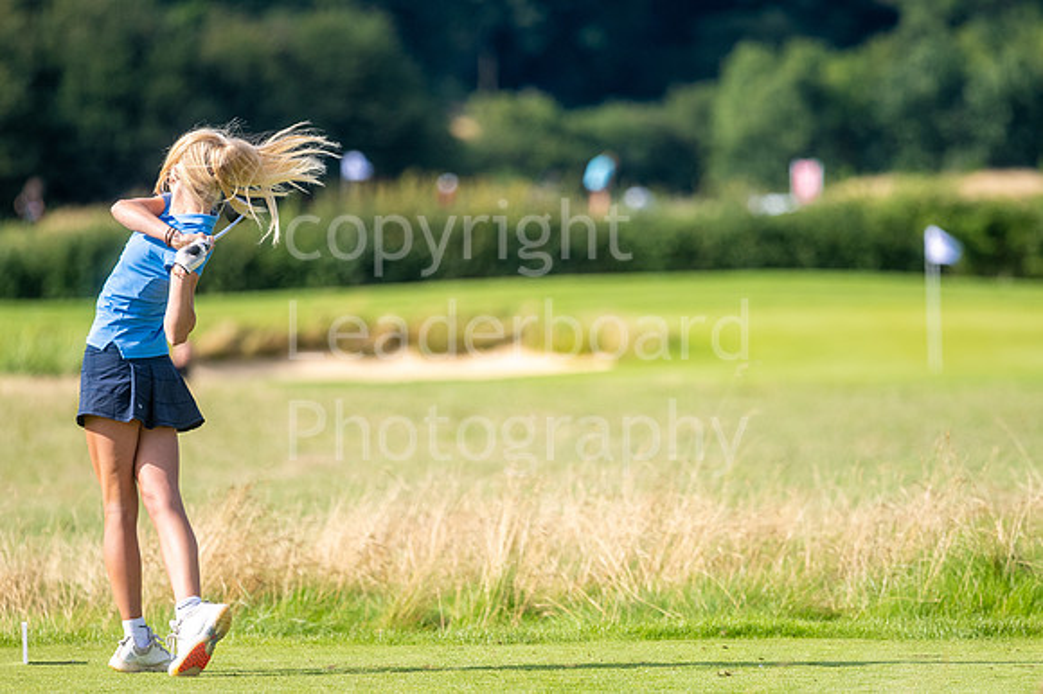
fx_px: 13030
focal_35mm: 450
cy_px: 347
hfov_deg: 4.6
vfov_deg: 3.1
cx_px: 522
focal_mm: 300
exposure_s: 1/1250
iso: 200
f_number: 4
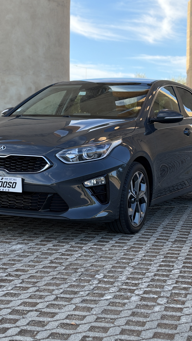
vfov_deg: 31.0
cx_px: 65
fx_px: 616
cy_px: 149
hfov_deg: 17.7
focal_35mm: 68
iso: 80
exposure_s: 1/1091
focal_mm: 6.93
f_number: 1.8
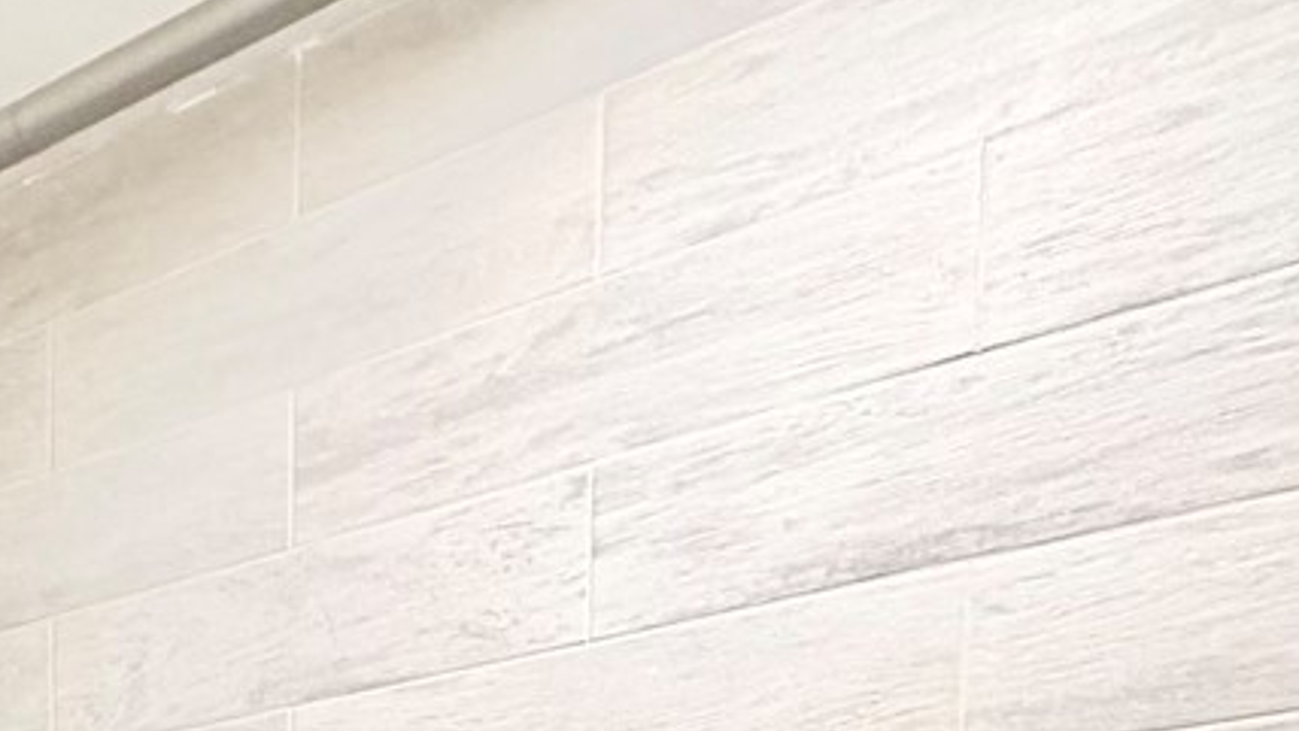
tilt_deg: -7.6
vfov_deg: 16.6
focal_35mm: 57
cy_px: 1413
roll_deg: +1.9
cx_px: -173
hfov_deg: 31.8
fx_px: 1964
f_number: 2.2
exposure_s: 1/60
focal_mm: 2.22
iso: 250
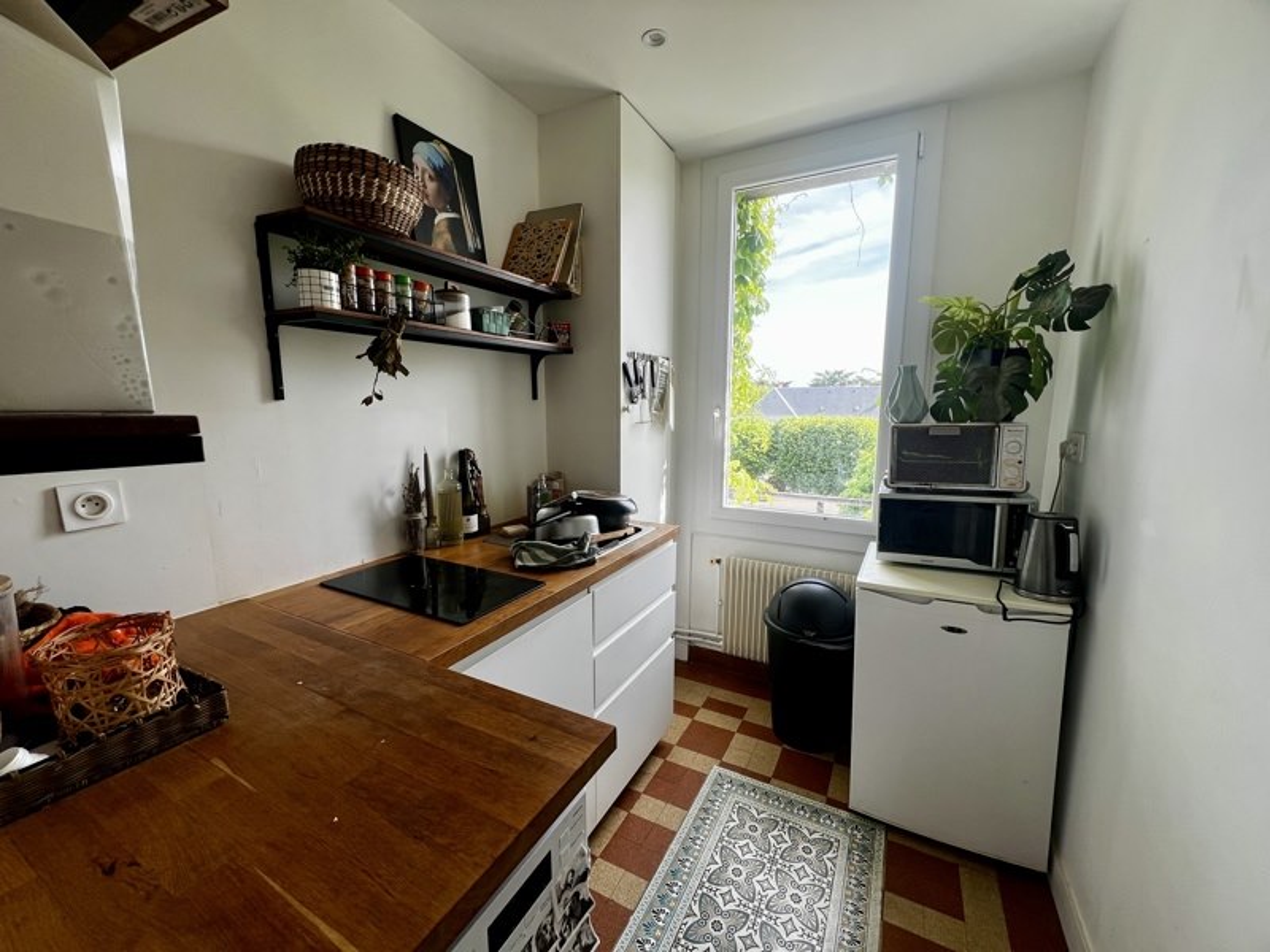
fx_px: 477
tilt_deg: -9.0
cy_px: 476
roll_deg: +0.4
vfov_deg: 89.9
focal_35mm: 13
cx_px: 635
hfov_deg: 106.2
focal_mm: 1.57
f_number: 1.8
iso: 32
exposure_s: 1/169
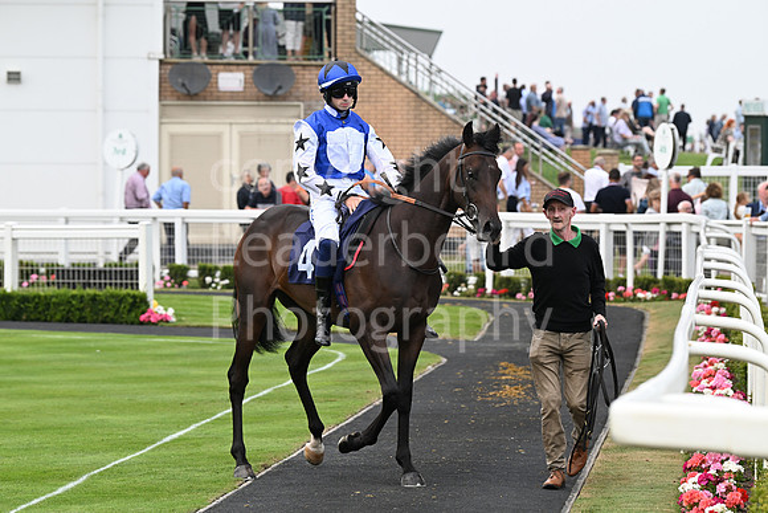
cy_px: 256
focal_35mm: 160
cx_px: 384
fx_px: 3414
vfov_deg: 8.6
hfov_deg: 12.8
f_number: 5.6
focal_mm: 160
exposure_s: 1/400
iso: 640
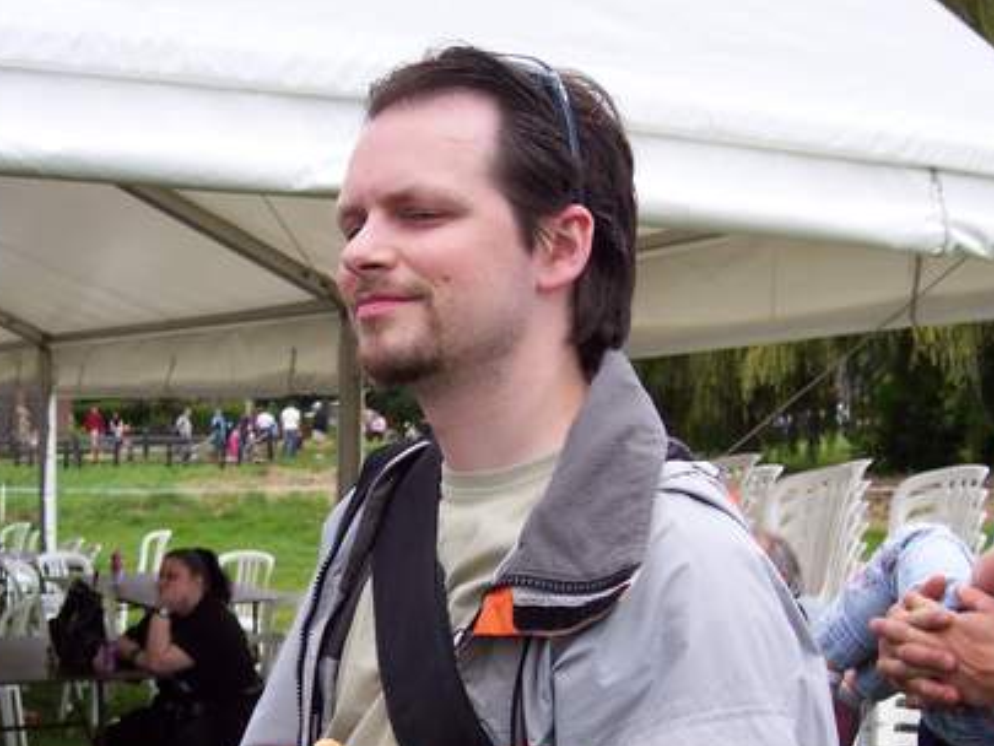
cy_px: 503
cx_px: 474
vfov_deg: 24.3
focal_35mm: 60
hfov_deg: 32.2
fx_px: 1723
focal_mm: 8
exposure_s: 1/700
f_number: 2.8
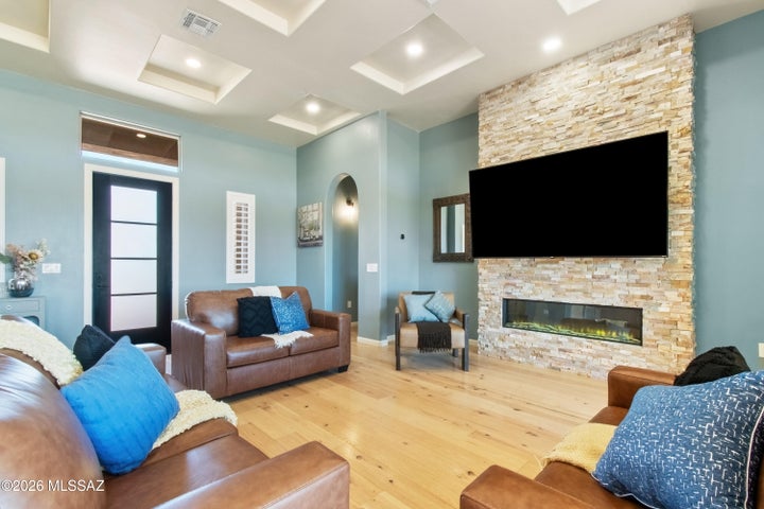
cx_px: 382
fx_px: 318
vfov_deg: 77.3
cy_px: 254
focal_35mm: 15
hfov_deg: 100.4
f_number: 22
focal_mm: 10
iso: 1600
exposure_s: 1/3
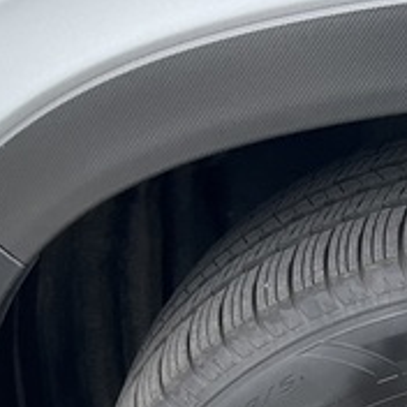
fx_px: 1237
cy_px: 534
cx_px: 509
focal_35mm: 93
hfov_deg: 17.7
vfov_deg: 17.5
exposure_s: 1/383
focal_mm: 3
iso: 25
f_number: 1.8
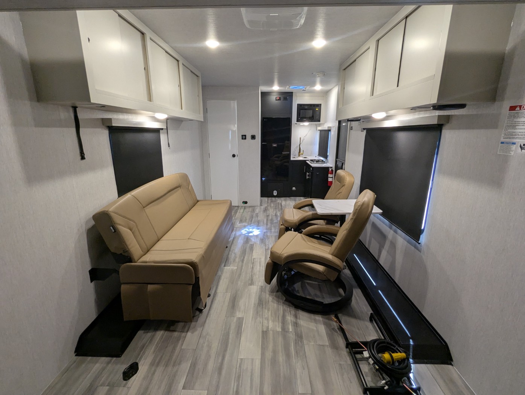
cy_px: 198
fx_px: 243
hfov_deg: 94.4
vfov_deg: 78.2
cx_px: 262
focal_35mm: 16
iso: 212
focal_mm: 2.35
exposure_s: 1/50
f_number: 2.2
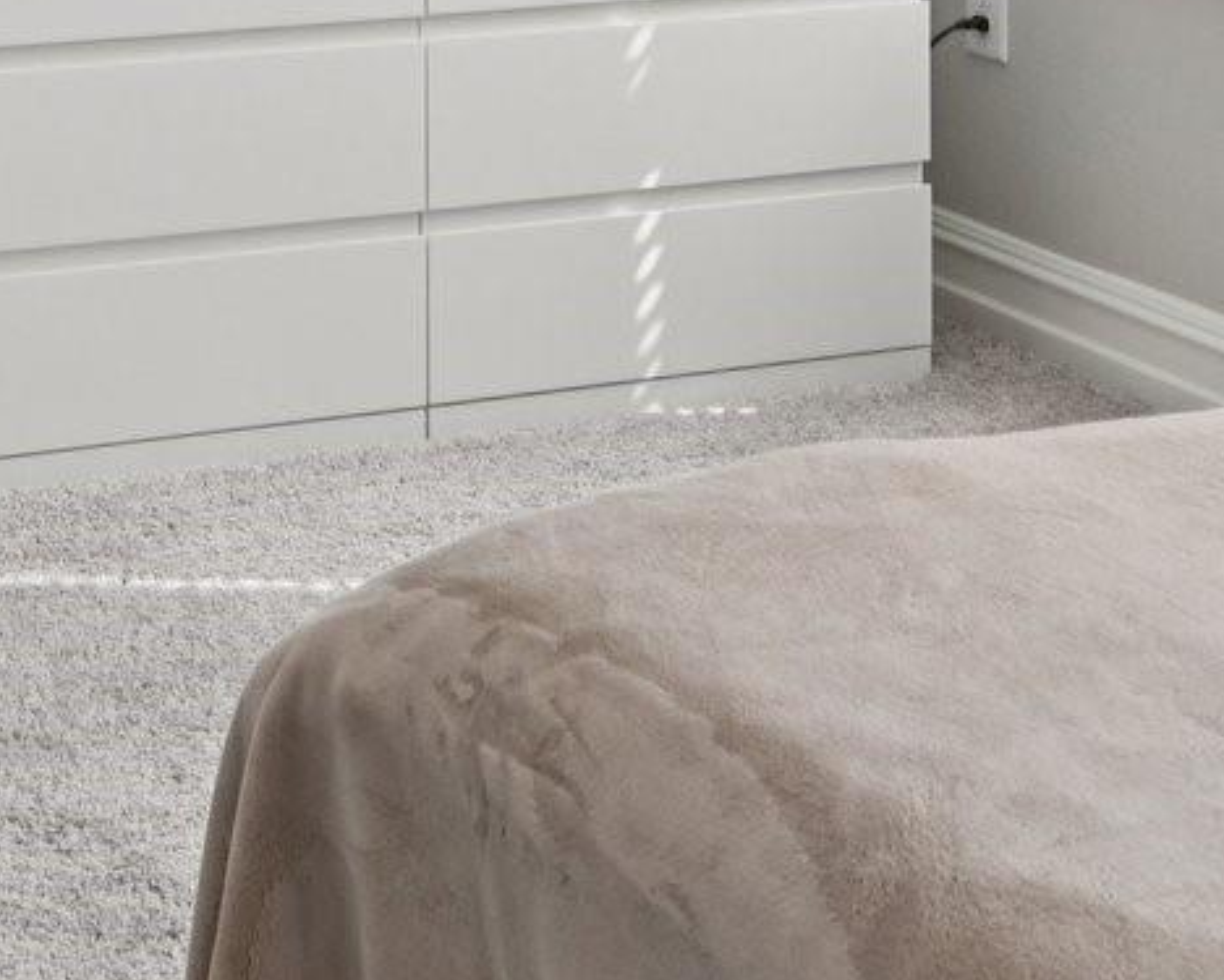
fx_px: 2827
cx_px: -157
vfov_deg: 17.2
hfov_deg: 22.9
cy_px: -595
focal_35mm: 78
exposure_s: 1/160
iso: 400
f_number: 8
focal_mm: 19
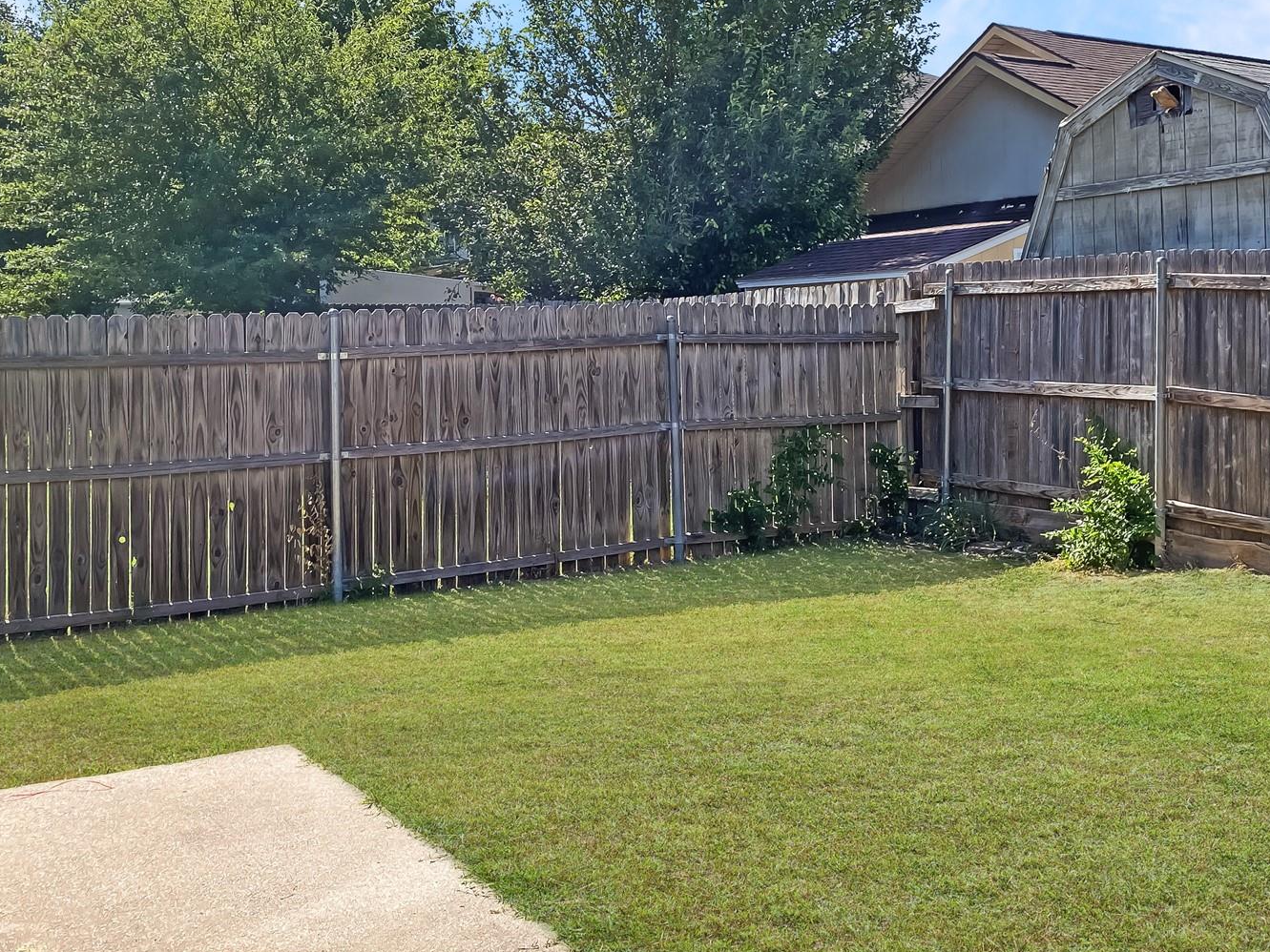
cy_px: 484
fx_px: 1467
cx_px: 763
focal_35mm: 40
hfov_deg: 46.5
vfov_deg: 36.0
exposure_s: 1/2105
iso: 32
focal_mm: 4.25
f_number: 1.8
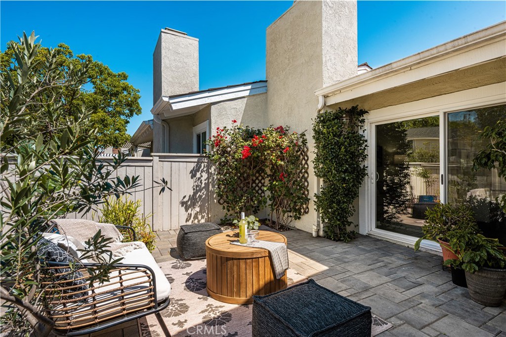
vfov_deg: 67.3
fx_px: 253
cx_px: 253
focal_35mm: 18
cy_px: 168
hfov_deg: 90.0
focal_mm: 18
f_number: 14
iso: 80
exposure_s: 1/100
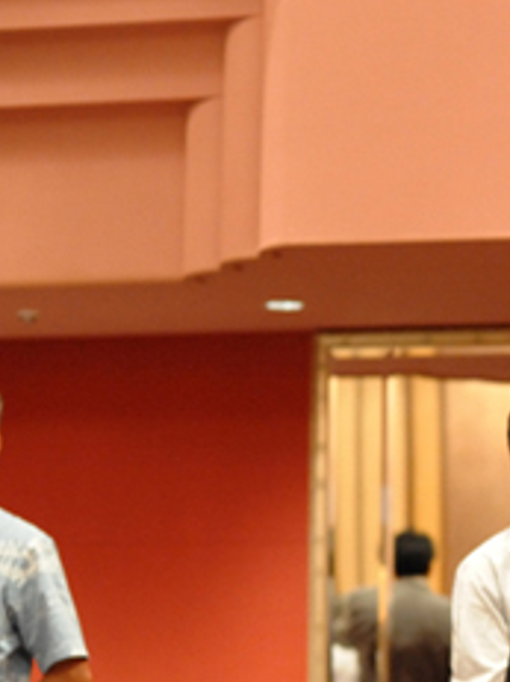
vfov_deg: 14.8
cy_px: 520
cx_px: 699
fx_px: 2615
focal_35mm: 133
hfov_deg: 10.8
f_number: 2.8
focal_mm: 50
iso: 5000
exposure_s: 1/125
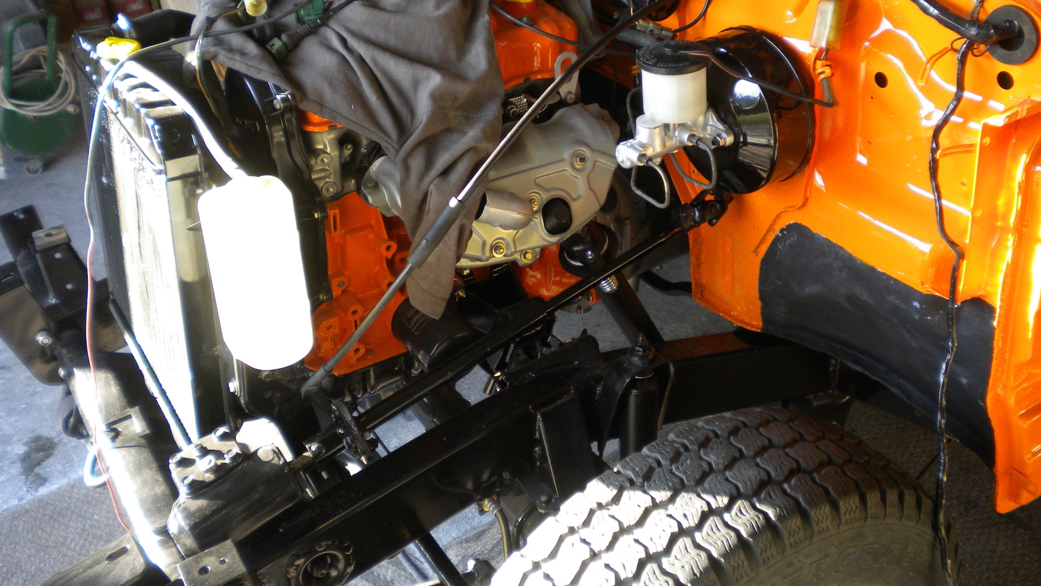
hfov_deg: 51.6
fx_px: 1077
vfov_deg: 30.2
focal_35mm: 39
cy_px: 196
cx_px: 522
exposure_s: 1/61.8
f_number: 3.1
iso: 155
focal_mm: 6.3
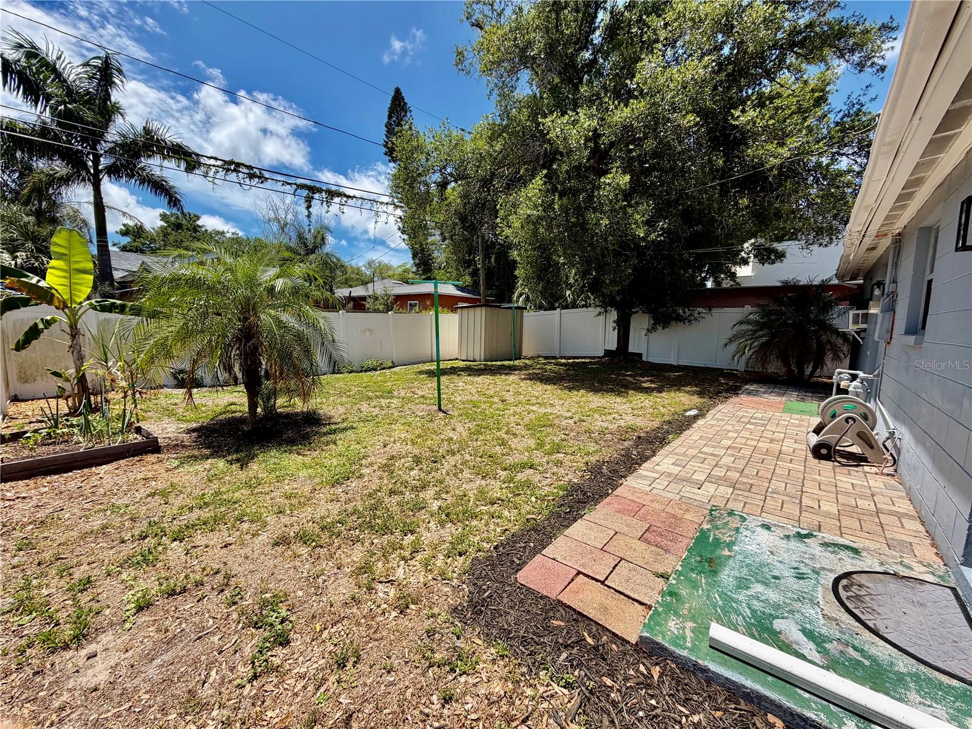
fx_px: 393
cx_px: 486
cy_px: 364
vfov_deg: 85.7
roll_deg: -1.8
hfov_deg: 102.1
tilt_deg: -5.6
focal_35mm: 14
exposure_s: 1/830
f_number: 2.2
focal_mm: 2.22
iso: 20
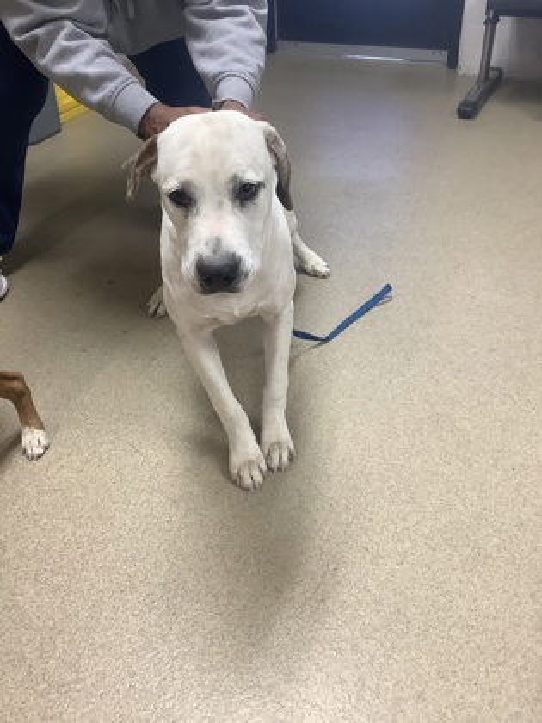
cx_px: 271
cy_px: 362
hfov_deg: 45.4
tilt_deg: -37.1
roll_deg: +1.7
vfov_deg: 58.4
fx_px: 647
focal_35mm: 31
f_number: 2.4
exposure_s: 1/60
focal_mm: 3.3
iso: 125
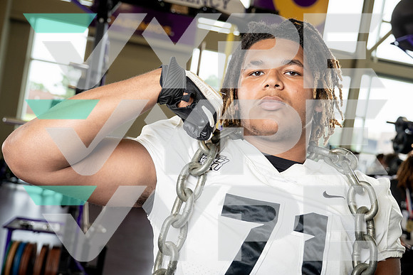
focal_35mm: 40
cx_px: 206
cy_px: 138
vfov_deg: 33.4
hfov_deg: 48.4
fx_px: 459
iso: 640
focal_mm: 40
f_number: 4
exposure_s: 1/250
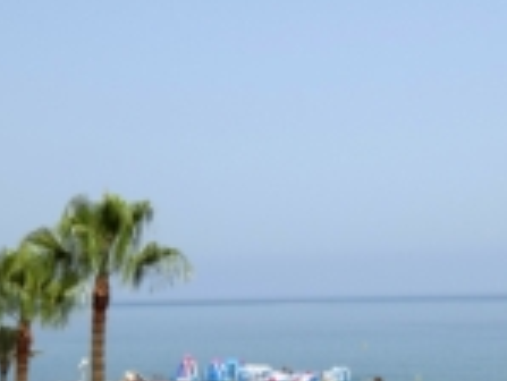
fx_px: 1363
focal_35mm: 93
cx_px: 340
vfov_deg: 15.9
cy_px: 240
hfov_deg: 21.0
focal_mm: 24
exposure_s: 1/200
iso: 100
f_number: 11
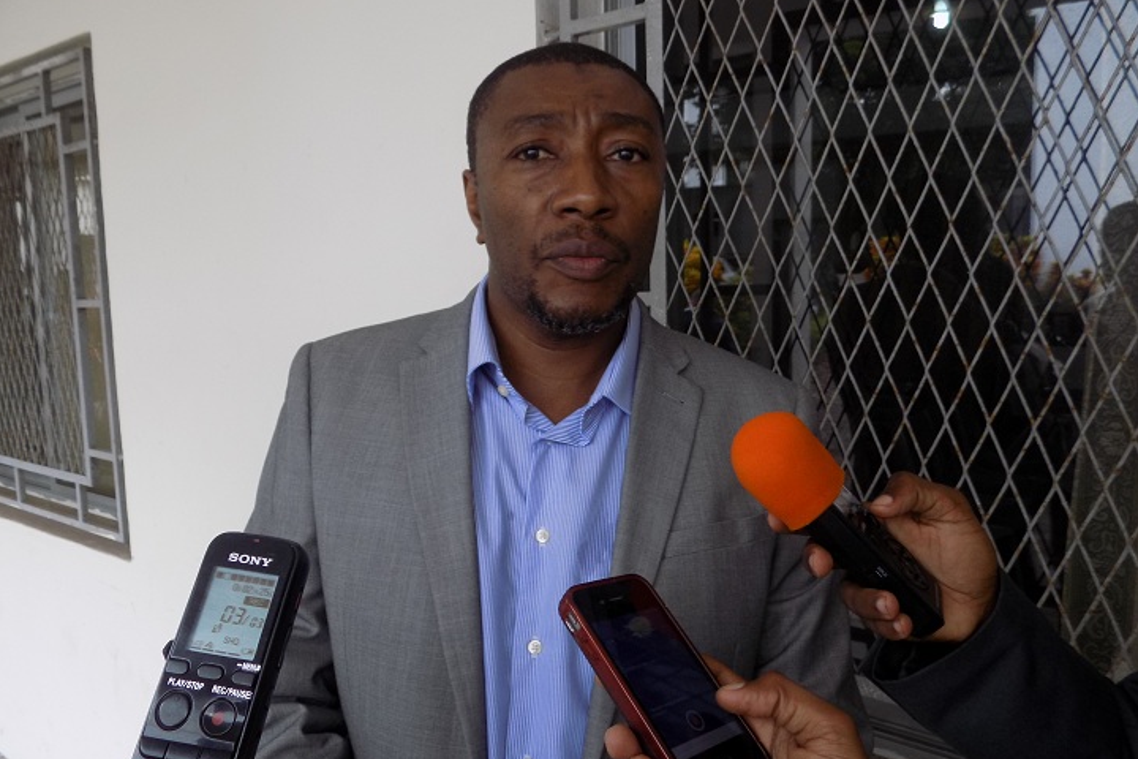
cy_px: 351
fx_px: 822
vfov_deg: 49.5
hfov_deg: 69.4
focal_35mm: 26
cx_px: 552
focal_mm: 4.3
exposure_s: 1/60
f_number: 3.1
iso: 80
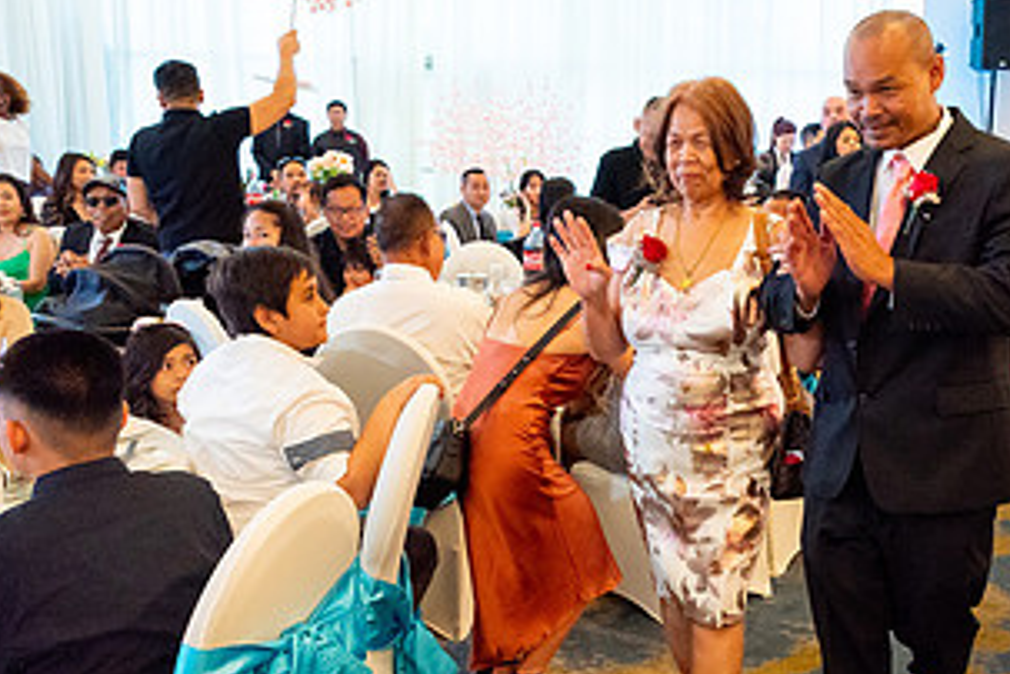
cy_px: 422
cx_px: 757
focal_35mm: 46
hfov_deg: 41.5
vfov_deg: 29.1
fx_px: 1290
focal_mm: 24
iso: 3200
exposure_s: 1/125
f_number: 5.6
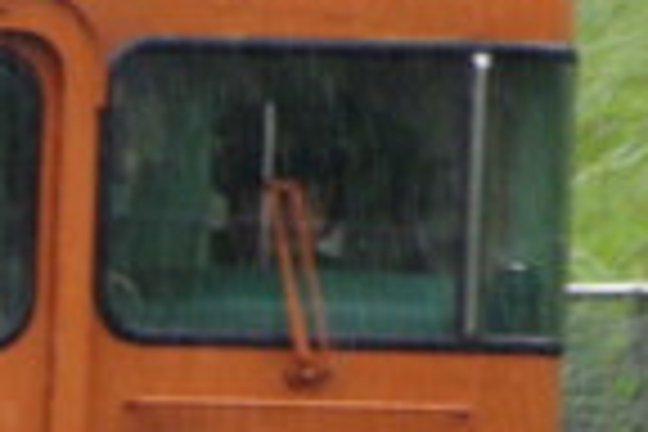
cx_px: -756
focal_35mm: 1502
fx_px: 27034
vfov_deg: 0.9
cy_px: 490
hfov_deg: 1.4
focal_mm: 180
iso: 800
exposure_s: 1/180
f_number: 8
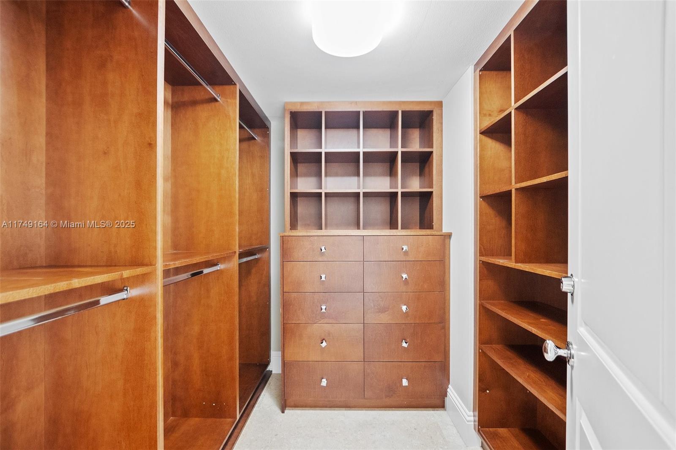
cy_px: 225
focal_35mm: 15
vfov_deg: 77.3
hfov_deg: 100.4
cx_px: 338
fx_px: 282
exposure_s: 1/15
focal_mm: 10
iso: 2500
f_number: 3.5
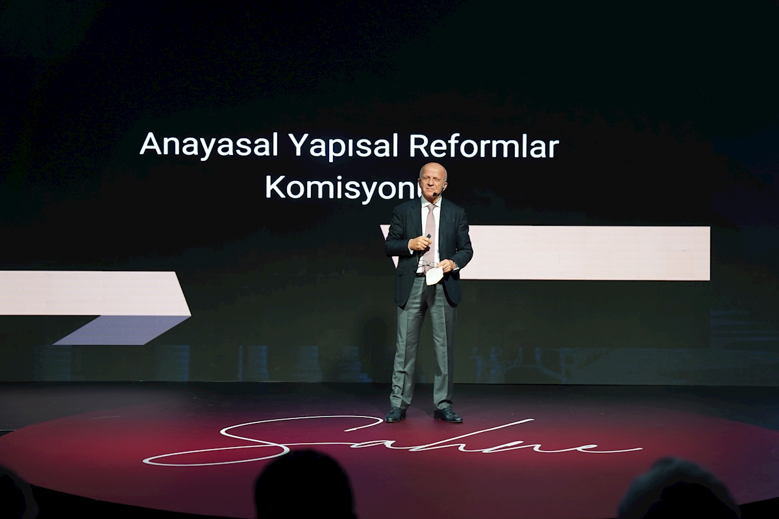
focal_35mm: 48
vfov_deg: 28.3
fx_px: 1030
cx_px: 390
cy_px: 260
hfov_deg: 41.4
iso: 800
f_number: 2.8
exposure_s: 1/160
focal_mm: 47.6
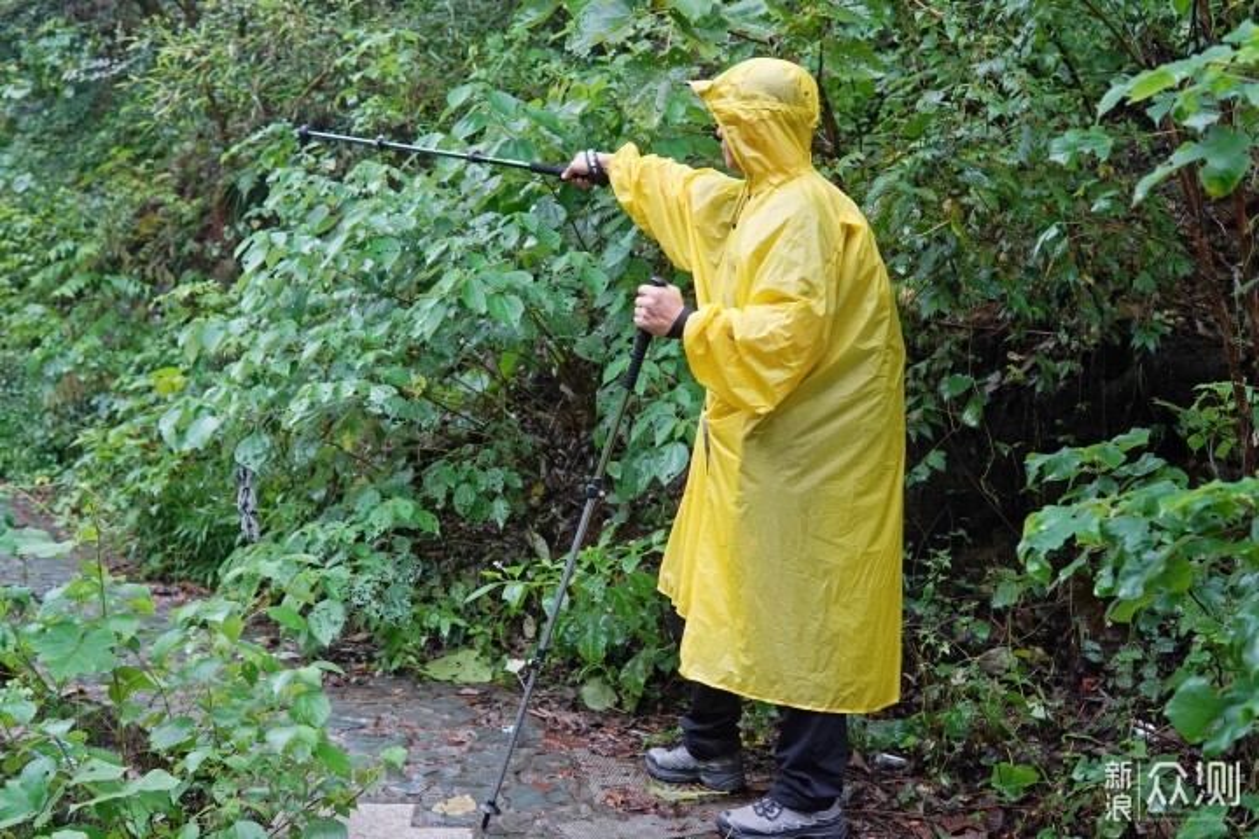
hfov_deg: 43.6
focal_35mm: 45
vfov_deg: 29.9
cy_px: 420
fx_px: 1574
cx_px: 630
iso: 500
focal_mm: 30
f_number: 4
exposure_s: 1/160
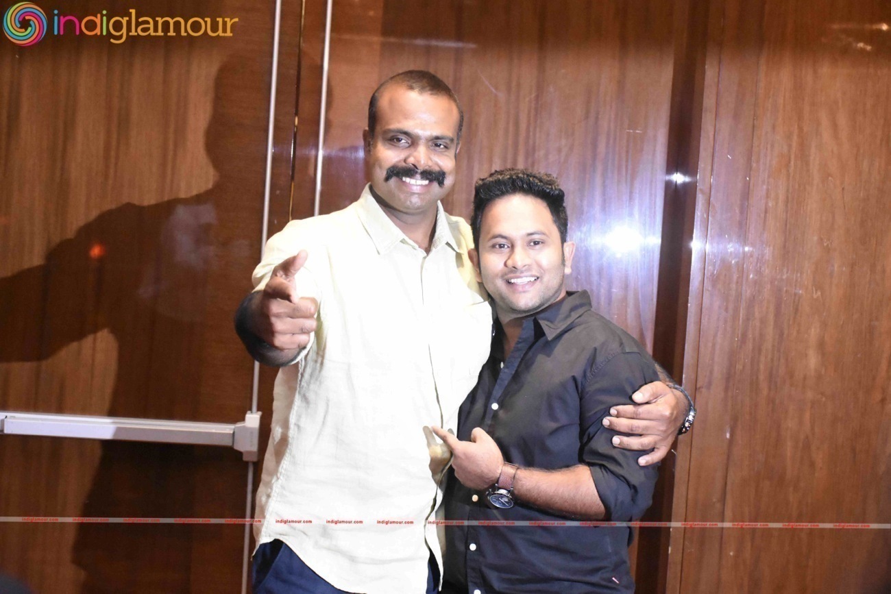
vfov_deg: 21.6
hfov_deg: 31.9
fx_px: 1559
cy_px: 297
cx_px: 446
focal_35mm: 63
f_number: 4.5
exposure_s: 1/100
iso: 10000
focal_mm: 42
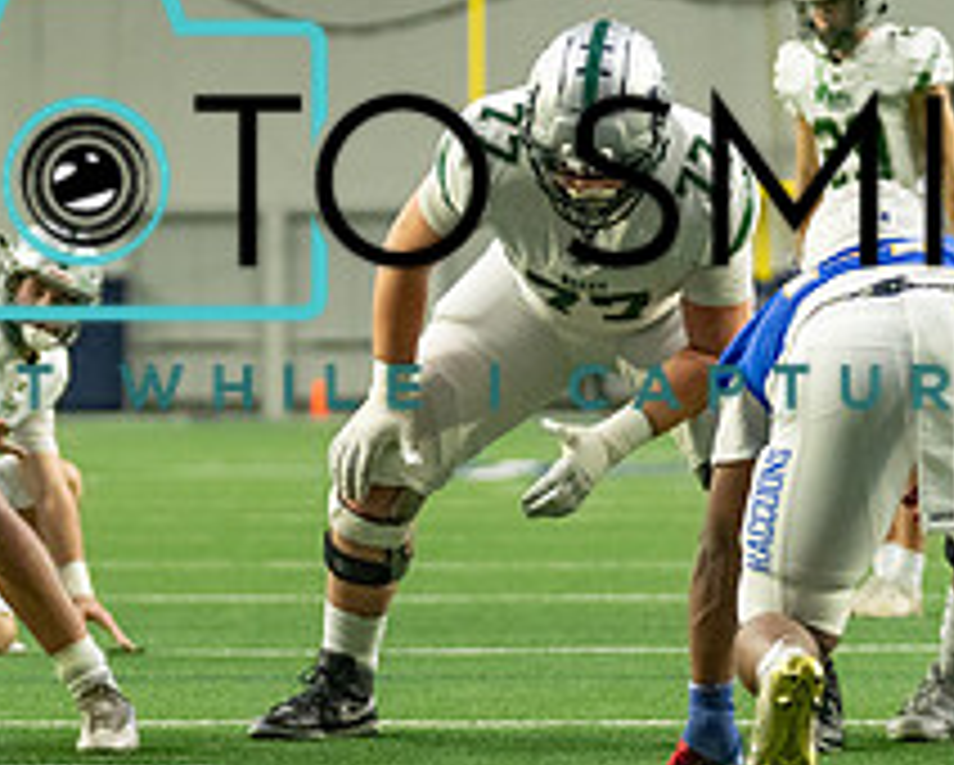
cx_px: -49
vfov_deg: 5.0
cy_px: 395
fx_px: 8817
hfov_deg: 6.2
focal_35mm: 312
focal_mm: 114
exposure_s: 1/1000
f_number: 2.8
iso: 4000
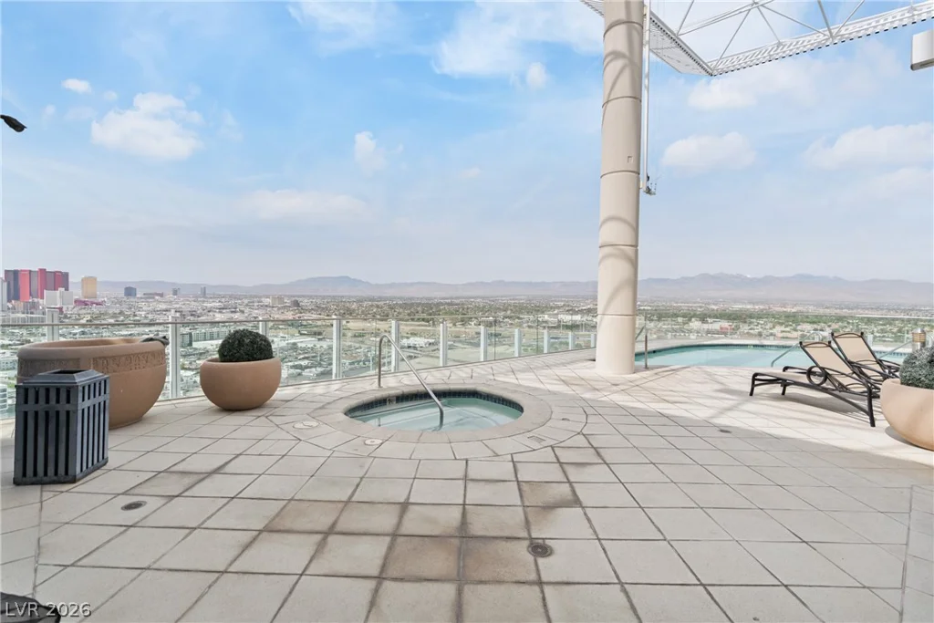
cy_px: 312
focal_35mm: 16
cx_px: 467
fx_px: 415
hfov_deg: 96.7
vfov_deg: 73.8
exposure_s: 1/1000
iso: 50
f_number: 2.8
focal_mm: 16
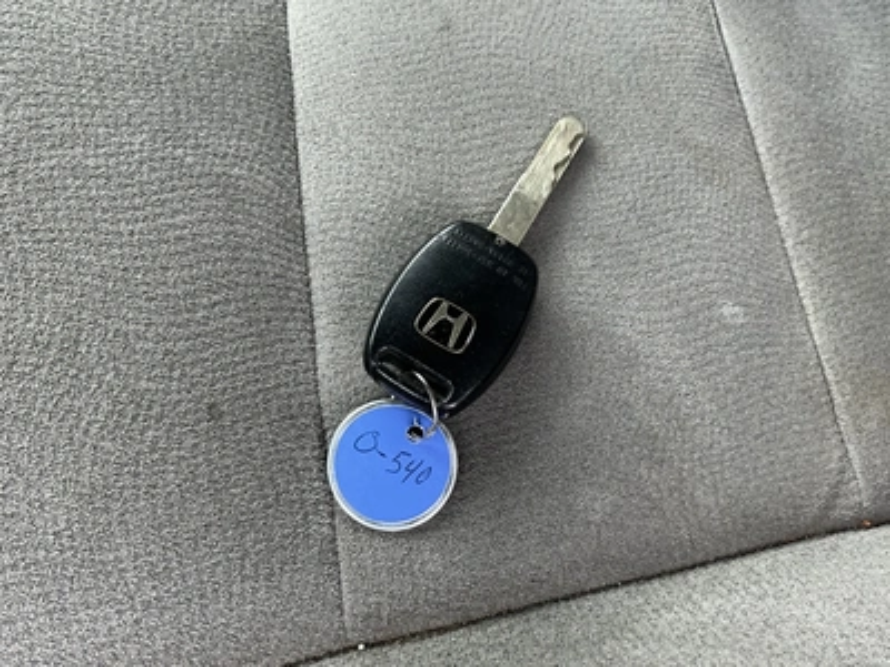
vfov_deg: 49.7
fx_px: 720
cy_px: 334
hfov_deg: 63.4
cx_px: 445
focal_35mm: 28
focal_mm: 3
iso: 50
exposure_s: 1/122
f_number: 1.8
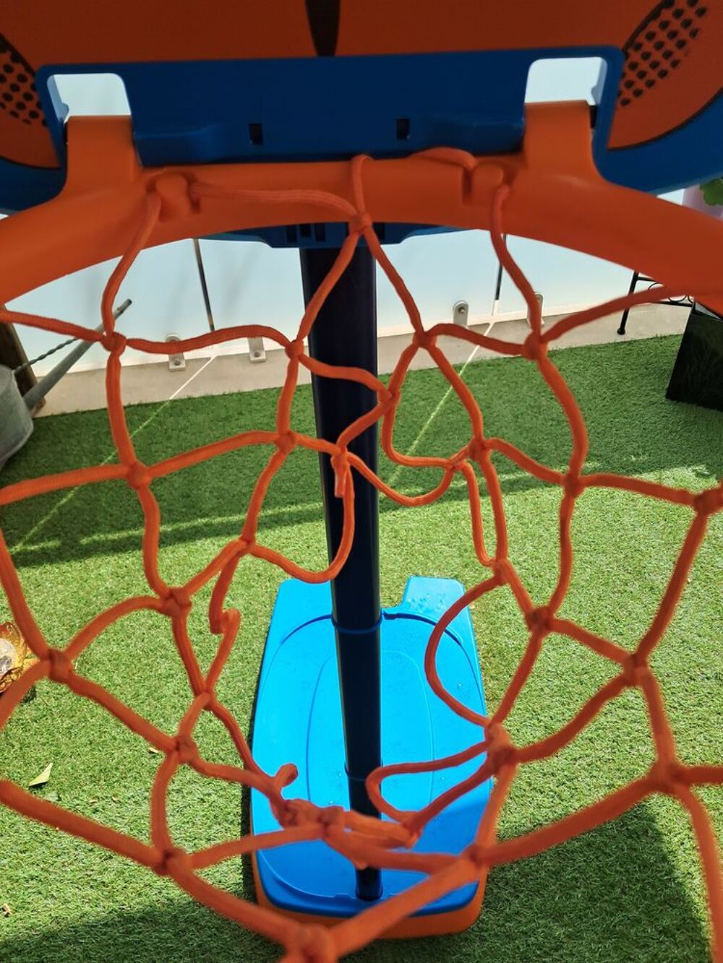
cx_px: 362
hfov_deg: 51.4
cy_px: 482
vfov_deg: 65.3
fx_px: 752
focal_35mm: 27
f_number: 1.8
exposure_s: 1/605
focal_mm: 4
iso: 50
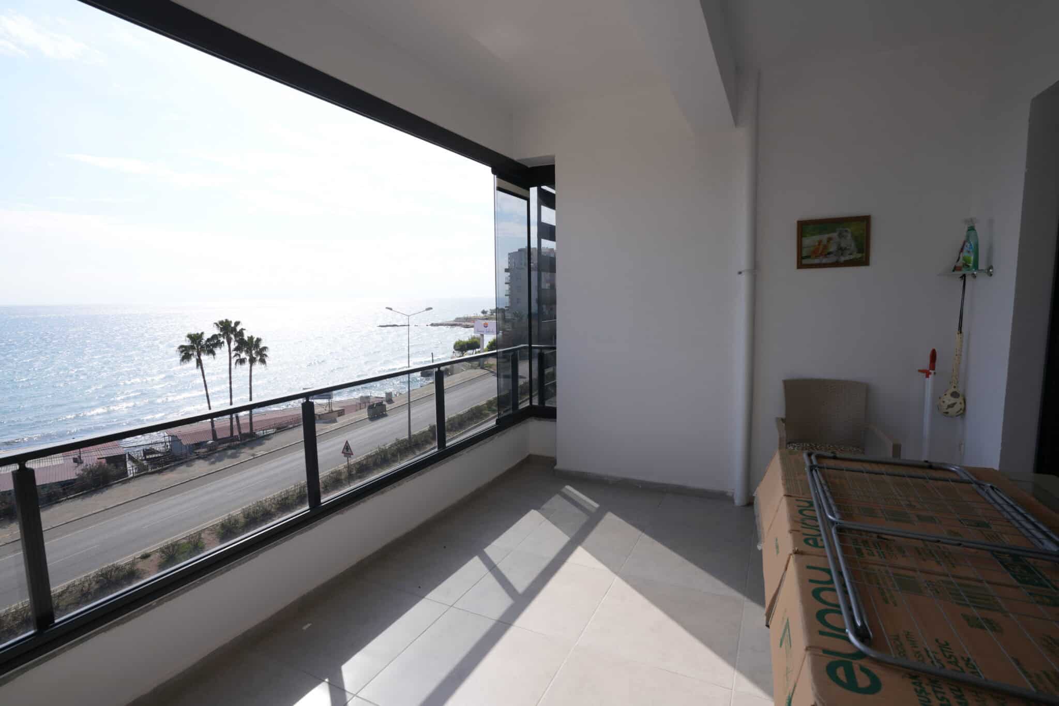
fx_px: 500
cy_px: 353
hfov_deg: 93.3
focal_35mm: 17
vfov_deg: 70.4
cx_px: 530
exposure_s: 1/250
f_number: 8
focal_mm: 17
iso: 100
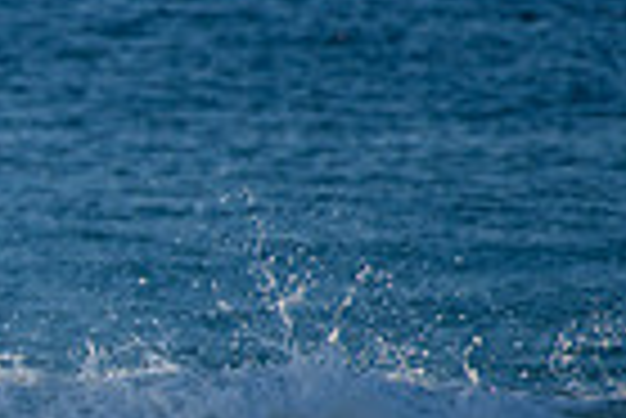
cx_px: -640
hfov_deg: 0.9
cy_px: 437
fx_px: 39078
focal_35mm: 2245
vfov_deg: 0.6
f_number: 5.6
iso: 360
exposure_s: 1/2000
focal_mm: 500
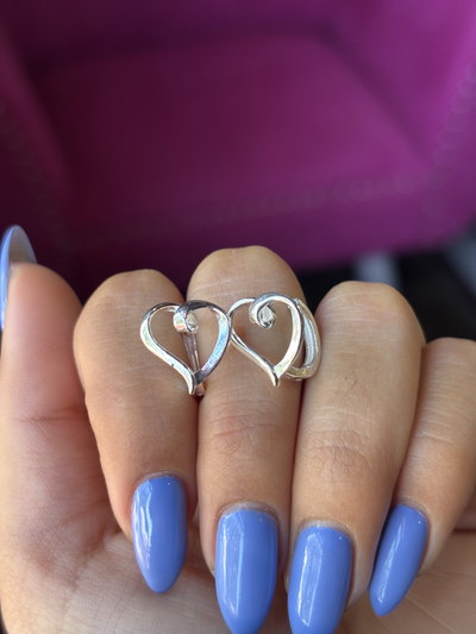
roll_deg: +1.4
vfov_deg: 36.8
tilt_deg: -40.1
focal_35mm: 52
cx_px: 238
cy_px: 317
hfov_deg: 28.0
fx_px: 953
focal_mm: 5.96
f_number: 1.6
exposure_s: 1/68
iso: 50
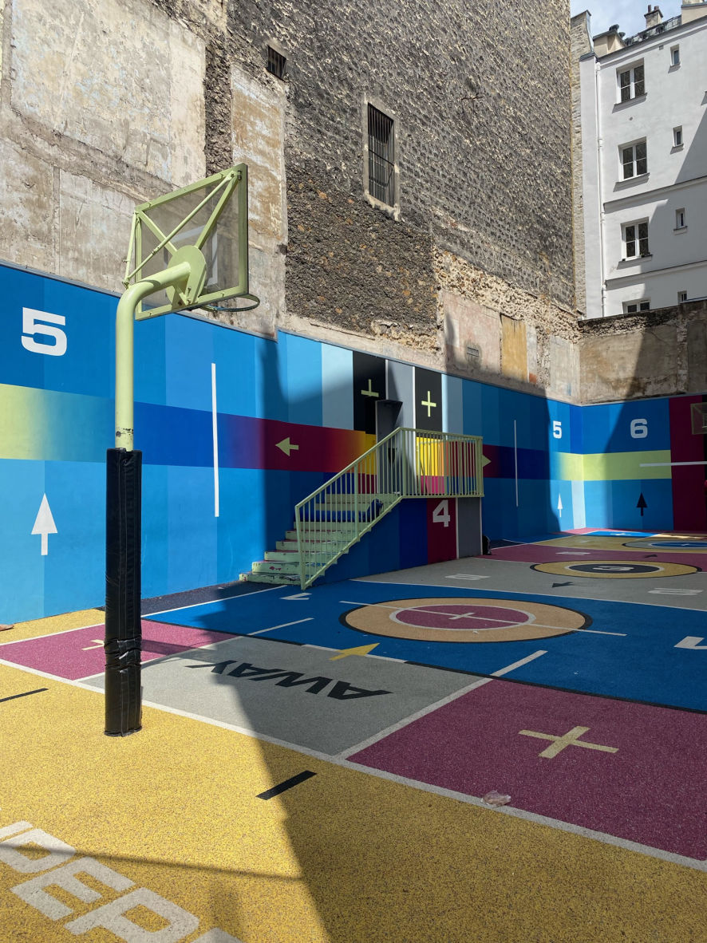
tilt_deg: +3.7
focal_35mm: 26
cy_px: 472
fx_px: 708
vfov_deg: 67.3
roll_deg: +1.3
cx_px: 354
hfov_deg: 53.0
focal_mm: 4.25
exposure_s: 1/2890
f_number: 1.8
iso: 32
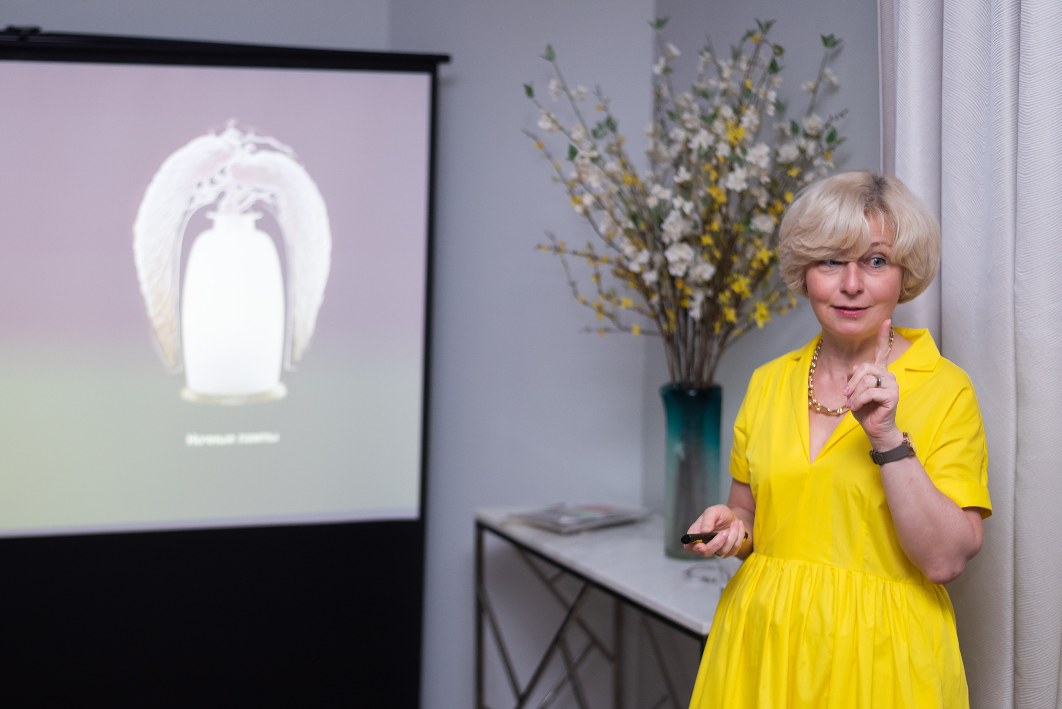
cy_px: 354
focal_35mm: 50
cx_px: 531
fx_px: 1476
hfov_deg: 39.6
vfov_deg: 27.0
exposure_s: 1/200
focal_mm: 50
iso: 160
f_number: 2.2
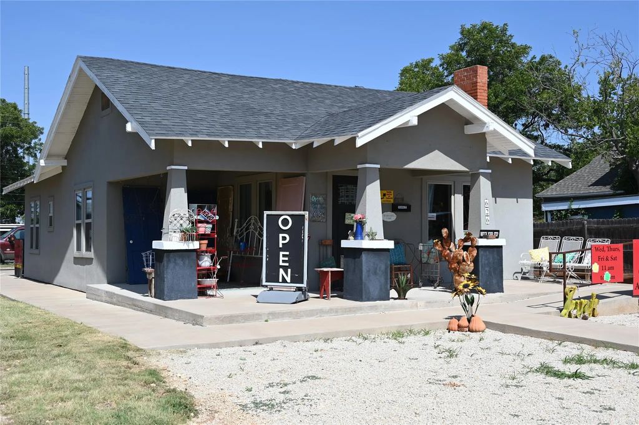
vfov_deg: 32.6
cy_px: 212
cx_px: 320
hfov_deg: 47.4
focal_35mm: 41
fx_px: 727
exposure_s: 1/400
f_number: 7.1
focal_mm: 41
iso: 100
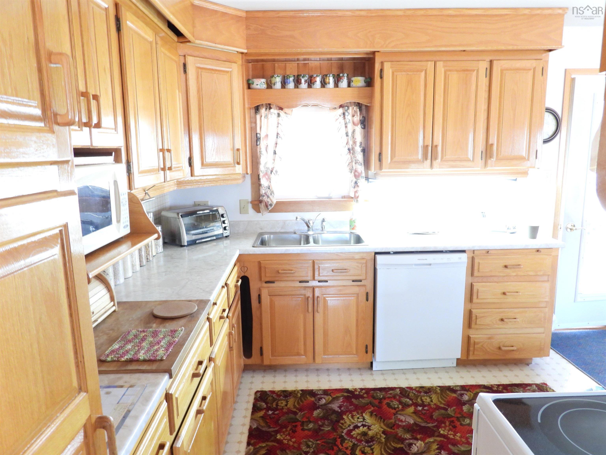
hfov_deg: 71.6
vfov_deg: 56.8
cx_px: 303
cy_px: 228
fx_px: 420
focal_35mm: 24
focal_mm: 4.3
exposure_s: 1/13
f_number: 2.8
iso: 400
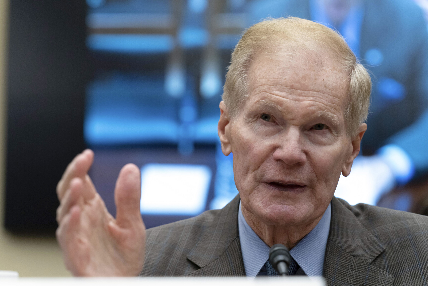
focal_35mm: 121
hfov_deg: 16.9
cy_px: 143
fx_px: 1439
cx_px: 214
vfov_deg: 11.3
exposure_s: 1/320
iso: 3200
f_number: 5
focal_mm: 121
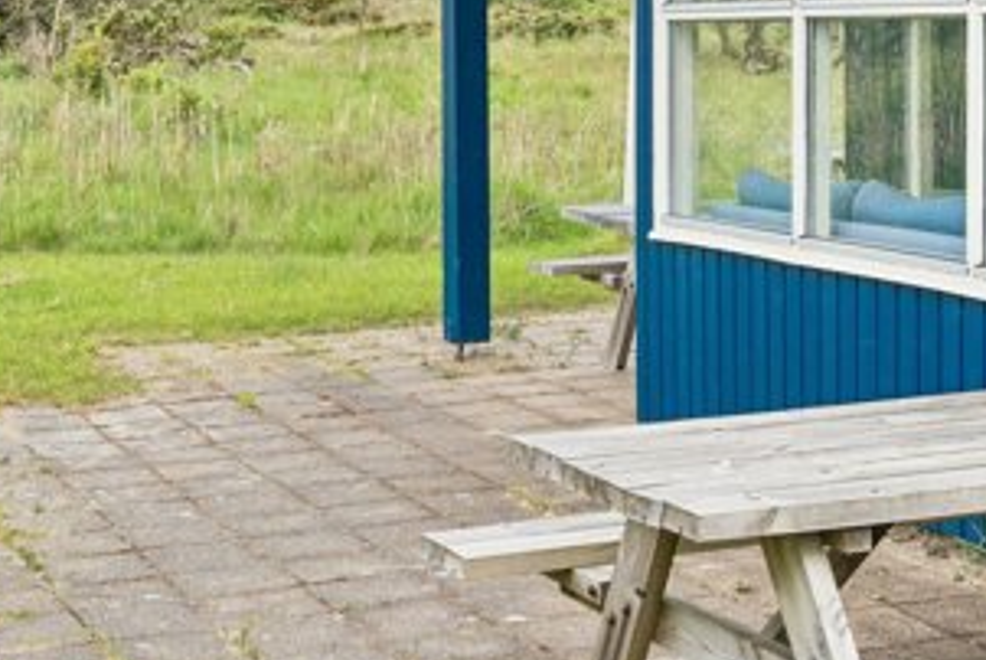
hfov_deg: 24.7
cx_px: 578
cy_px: 8
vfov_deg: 16.4
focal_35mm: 82
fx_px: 2248
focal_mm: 31
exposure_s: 1/200
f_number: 8
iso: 320
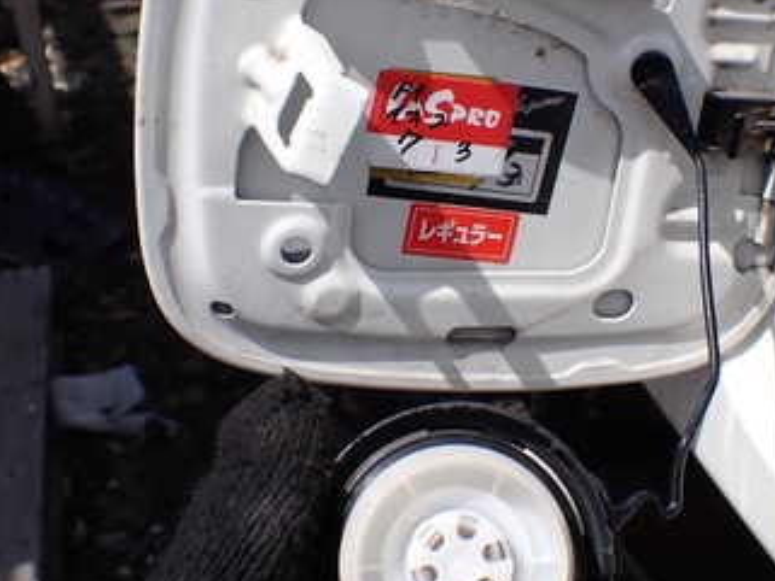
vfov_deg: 26.1
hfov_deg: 34.3
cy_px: 229
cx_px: 444
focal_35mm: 56
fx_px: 1254
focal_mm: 5.4
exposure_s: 1/200
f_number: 9
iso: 100
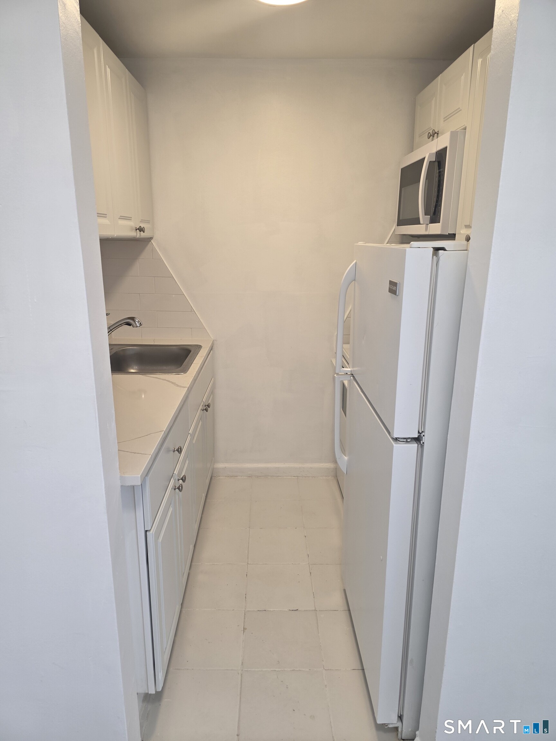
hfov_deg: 58.9
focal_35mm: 23
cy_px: 370
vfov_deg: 73.9
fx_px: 493
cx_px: 278
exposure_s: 1/55
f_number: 1.7
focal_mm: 6.3
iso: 80
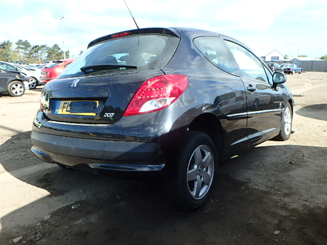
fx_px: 274
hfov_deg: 61.7
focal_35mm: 29
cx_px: 164
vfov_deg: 48.2
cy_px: 122
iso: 125
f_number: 4.6
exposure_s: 1/250
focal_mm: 5.2
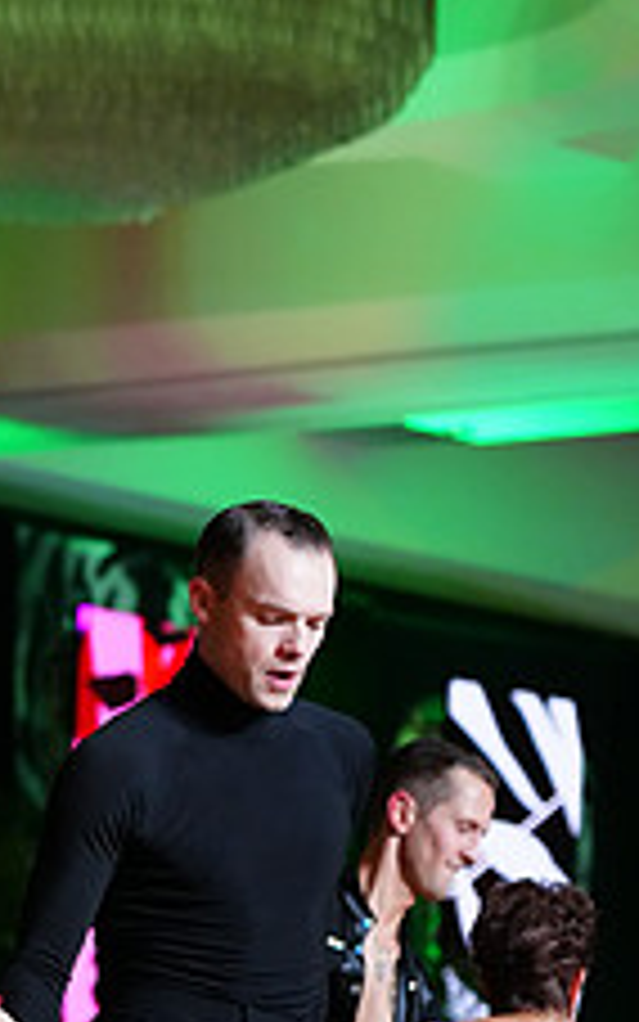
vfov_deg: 7.6
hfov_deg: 4.8
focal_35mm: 273
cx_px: -200
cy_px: 1216
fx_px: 7602
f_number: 4
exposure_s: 1/250
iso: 3200
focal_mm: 105
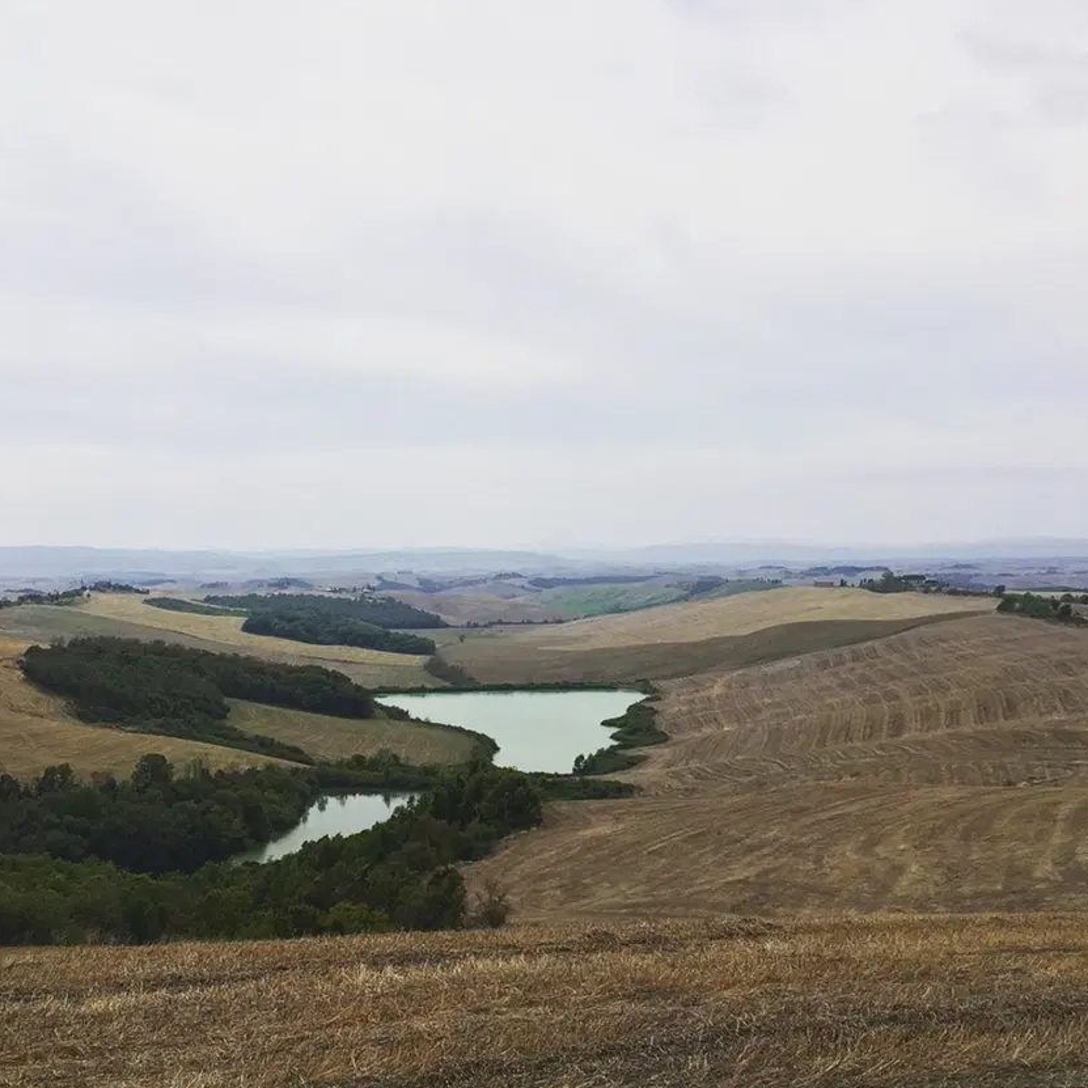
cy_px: 564
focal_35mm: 37
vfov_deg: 44.9
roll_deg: +0.1
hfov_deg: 44.9
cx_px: 541
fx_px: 1316
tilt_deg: -1.7
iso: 32
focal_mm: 4.15
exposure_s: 1/1883
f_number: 2.2
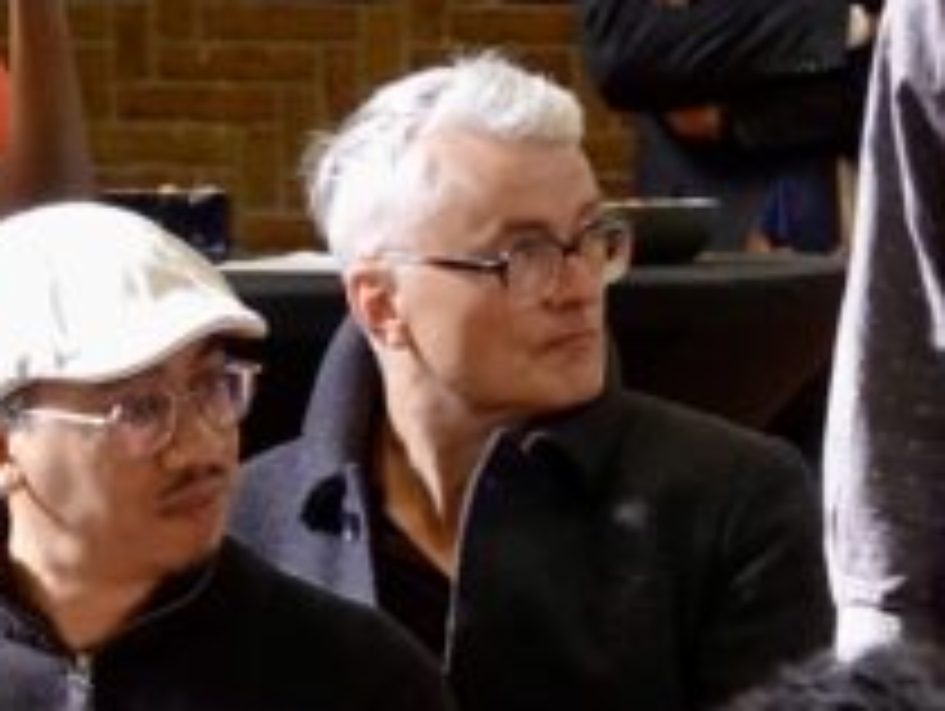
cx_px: 1305
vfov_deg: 2.4
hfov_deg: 3.2
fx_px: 16754
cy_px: 61
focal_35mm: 613
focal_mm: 47.94
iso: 800
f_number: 4
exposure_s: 1/20
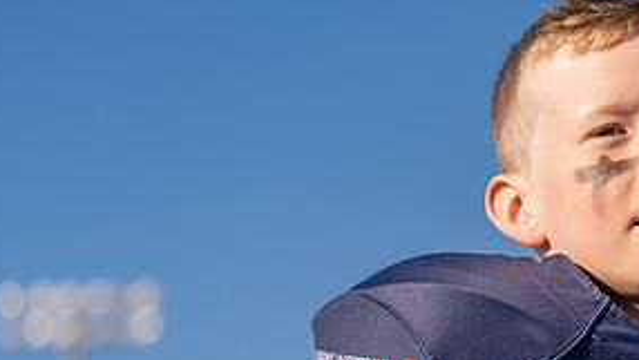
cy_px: 290
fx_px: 3135
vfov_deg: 6.6
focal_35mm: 185
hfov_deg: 11.5
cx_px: 605
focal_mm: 70
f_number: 2.8
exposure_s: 1/2500
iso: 100
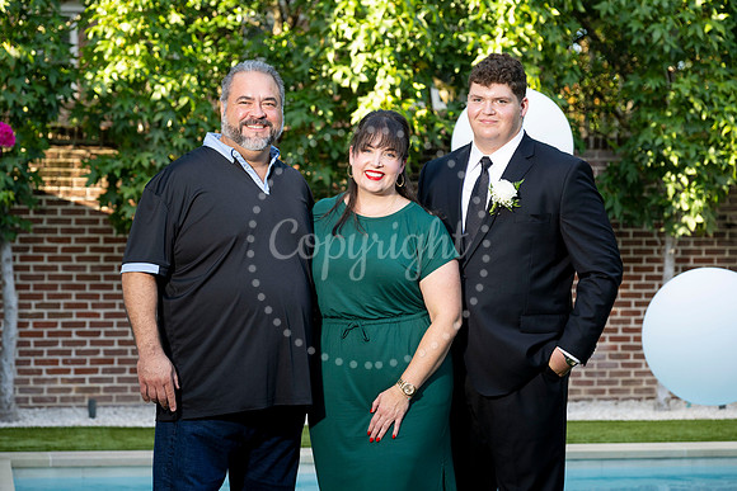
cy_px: 246
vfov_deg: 15.6
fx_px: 1796
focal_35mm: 88
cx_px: 375
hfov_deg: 23.2
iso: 400
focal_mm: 85
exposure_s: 1/200
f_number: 4.5
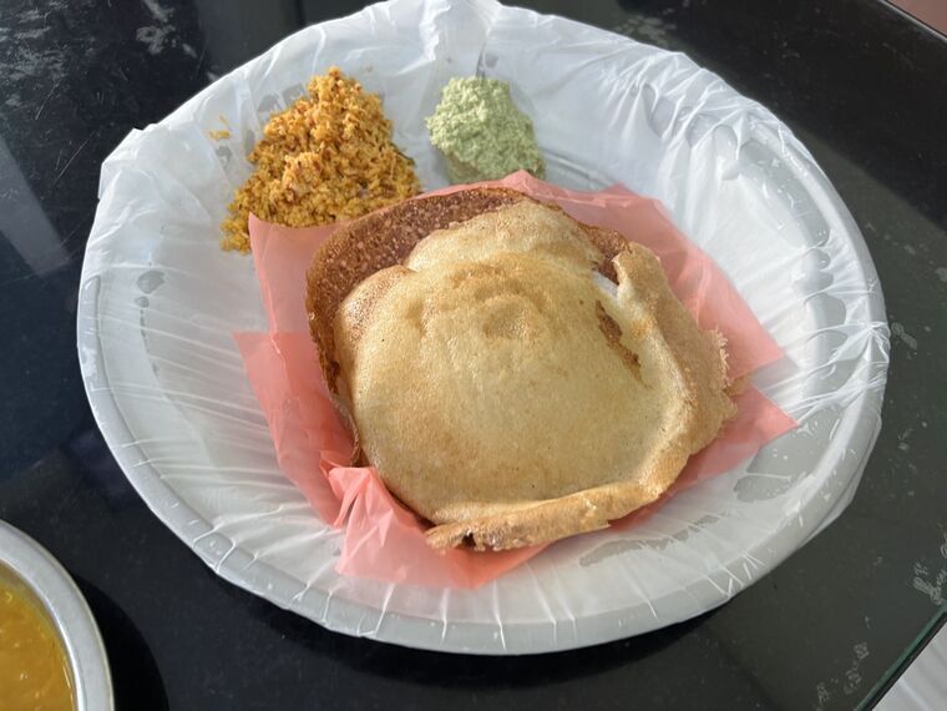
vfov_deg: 53.1
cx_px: 474
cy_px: 356
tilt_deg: -56.4
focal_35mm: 26
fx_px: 711
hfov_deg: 67.3
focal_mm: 5.1
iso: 80
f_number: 1.6
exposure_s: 1/50
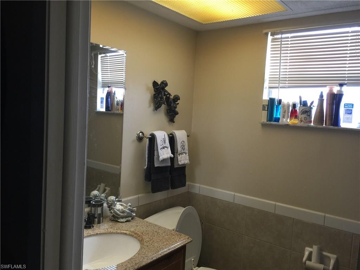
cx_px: 180
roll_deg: -4.1
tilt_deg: -5.0
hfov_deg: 61.7
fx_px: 302
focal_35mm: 29
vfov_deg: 48.2
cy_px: 135
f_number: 2.2
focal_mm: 4.15
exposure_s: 1/30
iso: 40
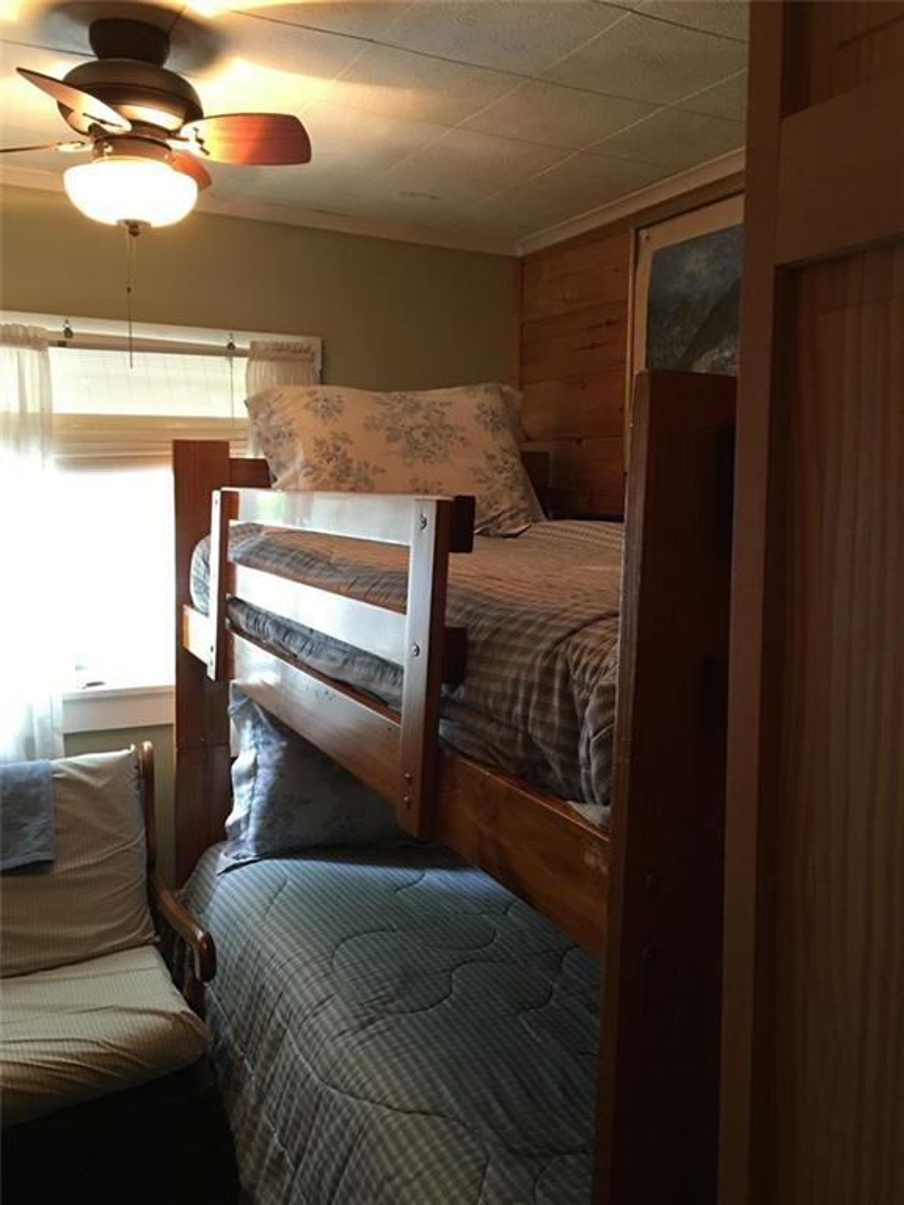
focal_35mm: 29
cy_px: 602
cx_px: 452
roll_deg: -1.0
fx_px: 1010
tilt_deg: -4.6
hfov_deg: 48.2
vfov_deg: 61.7
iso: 64
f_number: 2.2
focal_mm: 4.15
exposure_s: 1/15
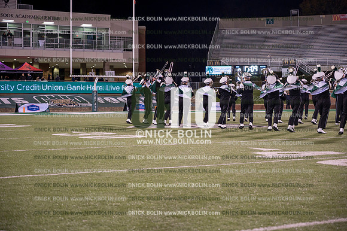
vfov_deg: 19.4
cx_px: 174
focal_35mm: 70
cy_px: 116
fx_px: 674
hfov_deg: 28.9
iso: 3200
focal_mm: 70
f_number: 4
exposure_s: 1/640
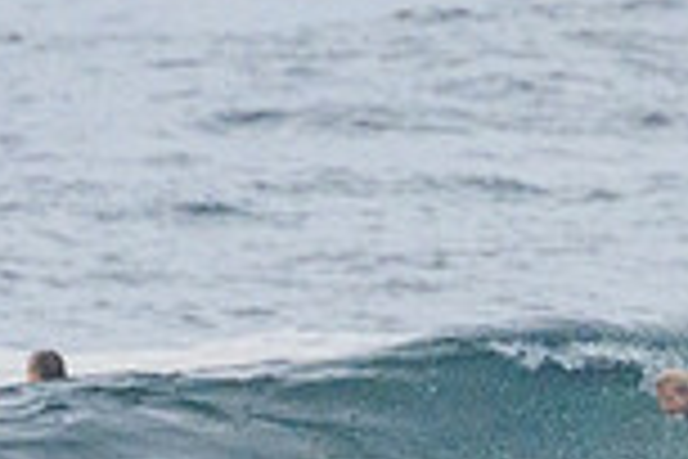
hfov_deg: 0.5
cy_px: 406
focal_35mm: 4157
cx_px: 526
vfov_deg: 0.3
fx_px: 79439
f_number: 11
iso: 2200
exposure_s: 1/2000
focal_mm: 800
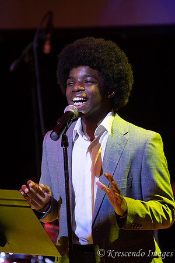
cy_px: 132
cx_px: 88
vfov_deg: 6.9
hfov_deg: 4.6
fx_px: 2187
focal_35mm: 300
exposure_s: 1/200
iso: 1600
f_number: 2.8
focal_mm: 200
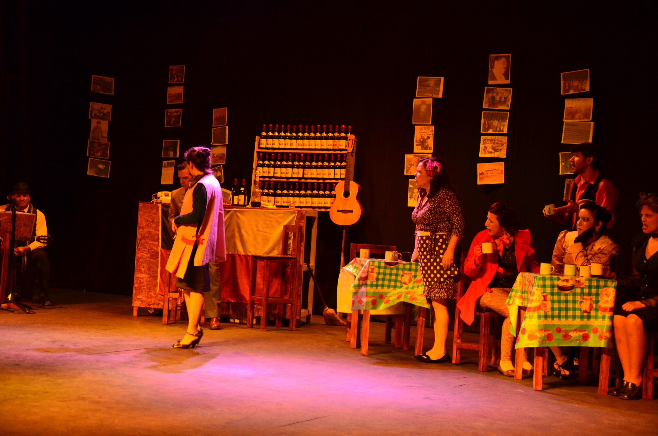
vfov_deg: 23.7
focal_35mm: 57
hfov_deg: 35.1
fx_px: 1040
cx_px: 329
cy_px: 218
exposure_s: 1/80
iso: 1600
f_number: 4.5
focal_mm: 38
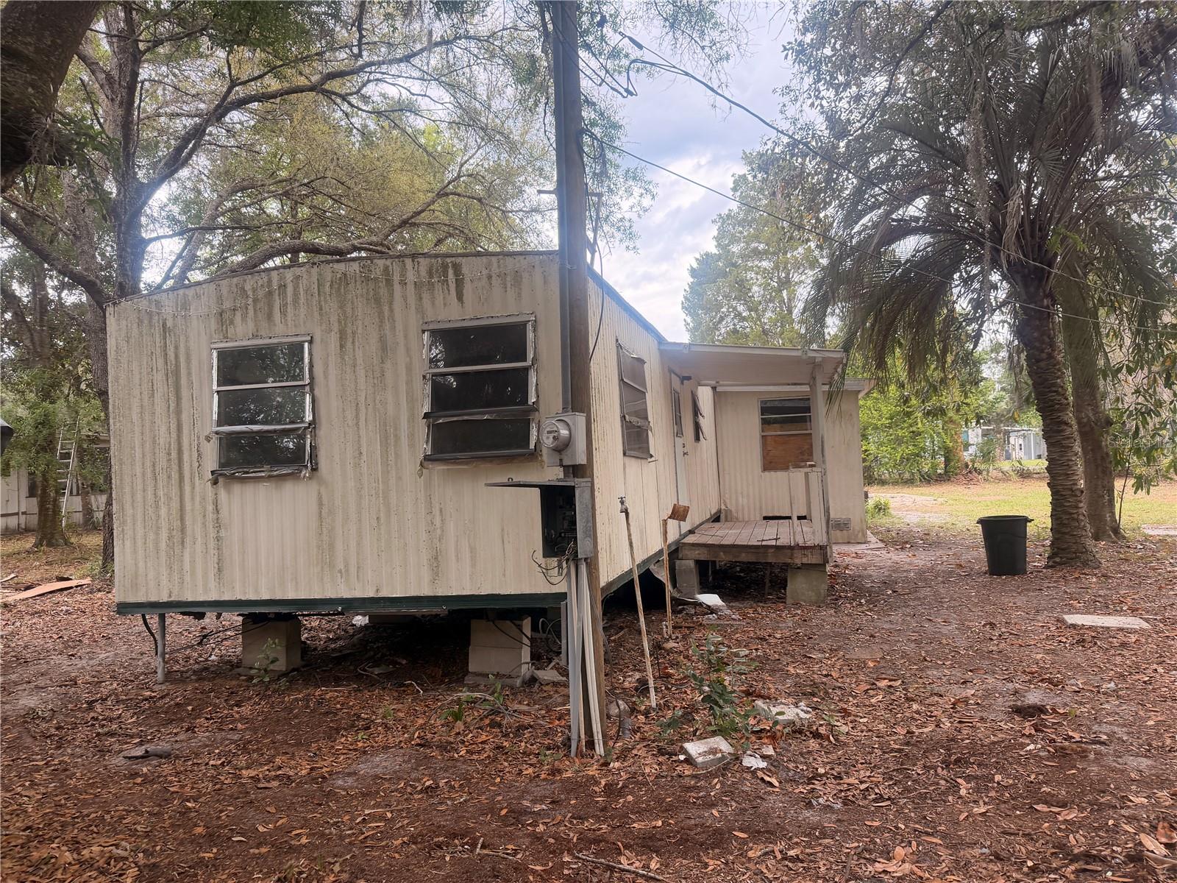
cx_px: 588
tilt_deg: +1.4
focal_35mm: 24
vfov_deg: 56.8
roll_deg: +2.0
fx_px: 816
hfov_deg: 71.6
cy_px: 442
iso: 100
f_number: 1.78
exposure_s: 1/543
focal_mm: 6.76
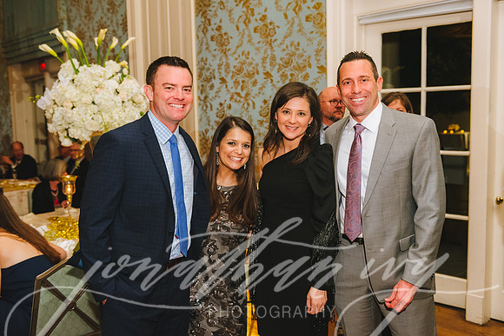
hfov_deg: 53.1
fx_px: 504
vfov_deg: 36.9
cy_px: 168
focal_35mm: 36
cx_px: 252
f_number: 4
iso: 3200
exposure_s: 1/160
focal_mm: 36
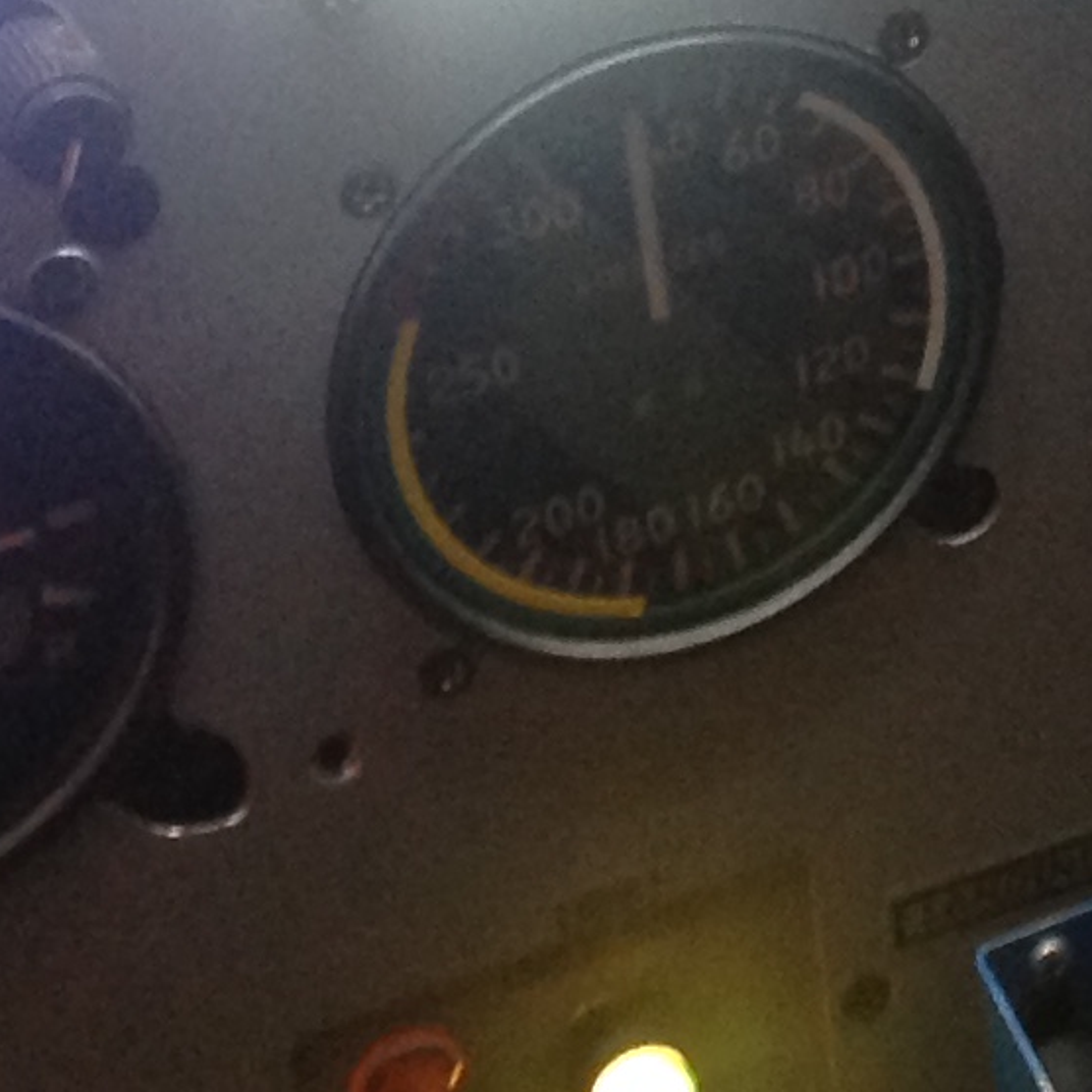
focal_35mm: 144
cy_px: 8
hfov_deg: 11.7
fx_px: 5139
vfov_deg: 12.0
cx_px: 1554
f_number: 2.4
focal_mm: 4.28
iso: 200
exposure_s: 1/15
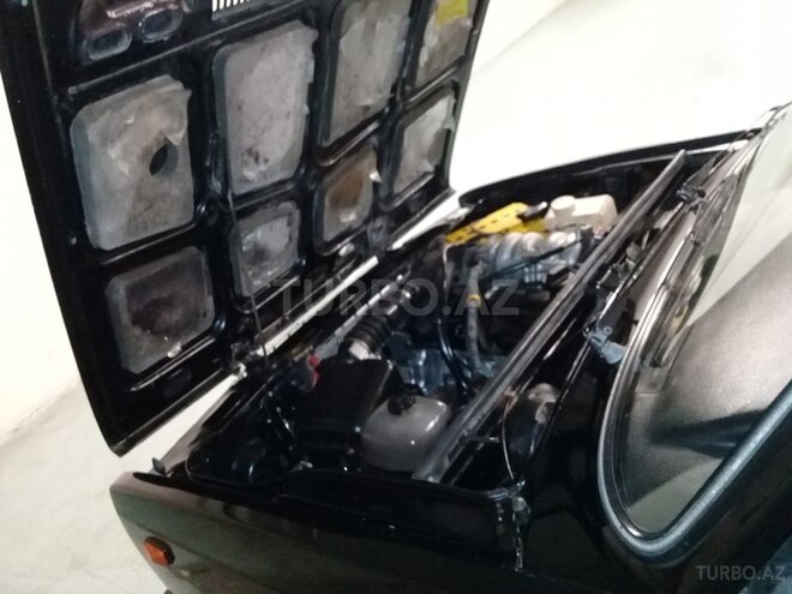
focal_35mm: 31
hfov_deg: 58.4
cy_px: 297
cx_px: 396
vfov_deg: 45.4
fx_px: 709
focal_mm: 3.3
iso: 640
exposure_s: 1/20
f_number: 2.2
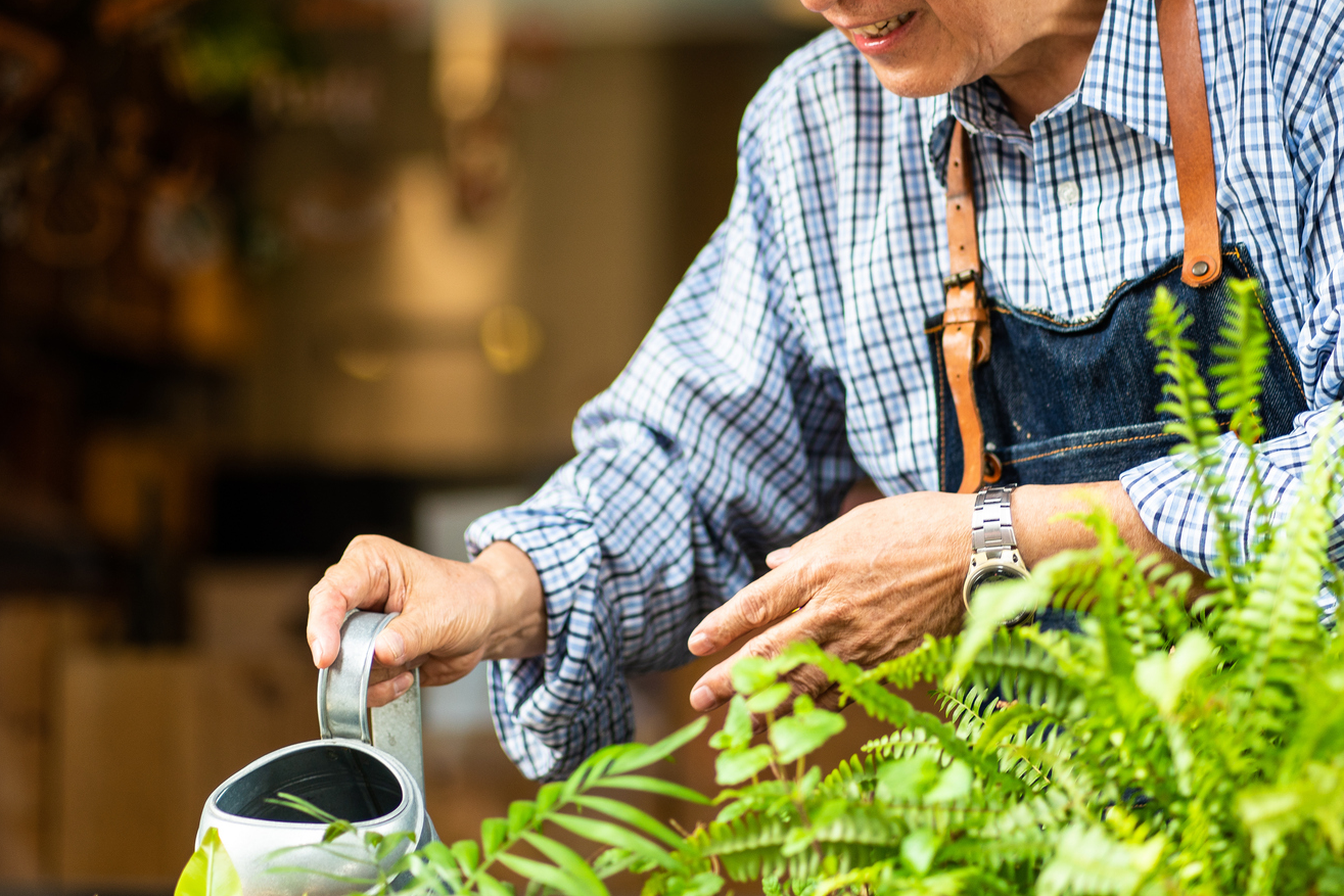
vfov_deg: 10.0
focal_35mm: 137
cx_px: 710
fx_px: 5115
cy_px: 397
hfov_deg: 15.0
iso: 200
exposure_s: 1/160
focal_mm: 85
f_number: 1.8
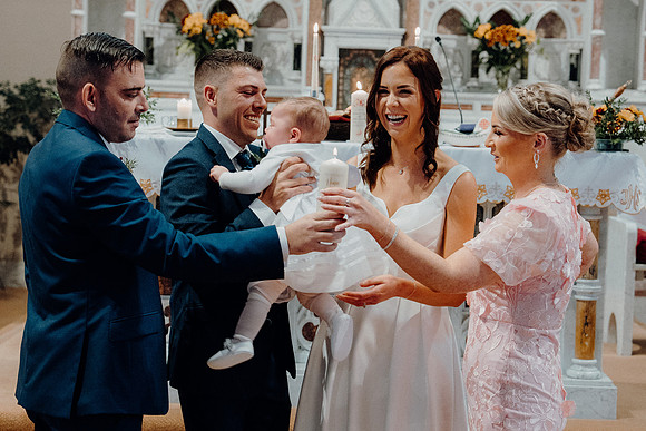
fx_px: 1364
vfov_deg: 18.0
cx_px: 323
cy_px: 216
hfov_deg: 26.6
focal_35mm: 76
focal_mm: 51
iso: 2500
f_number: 3.5
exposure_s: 1/160
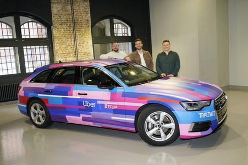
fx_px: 234
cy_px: 82
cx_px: 124
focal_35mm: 34
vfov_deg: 38.8
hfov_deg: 55.8
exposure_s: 1/80
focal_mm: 34
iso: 1600
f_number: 7.1
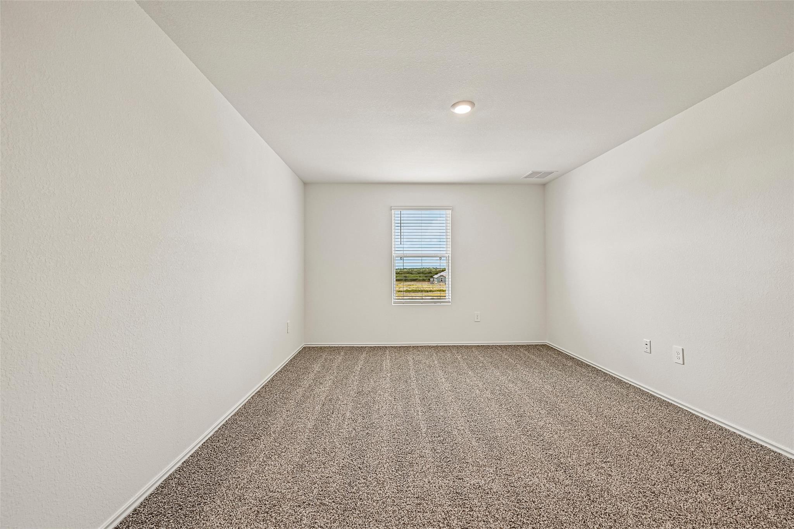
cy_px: 264
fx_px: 309
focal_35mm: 14
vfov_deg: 81.2
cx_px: 397
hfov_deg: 104.3
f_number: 8
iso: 200
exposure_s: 1/15
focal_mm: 14
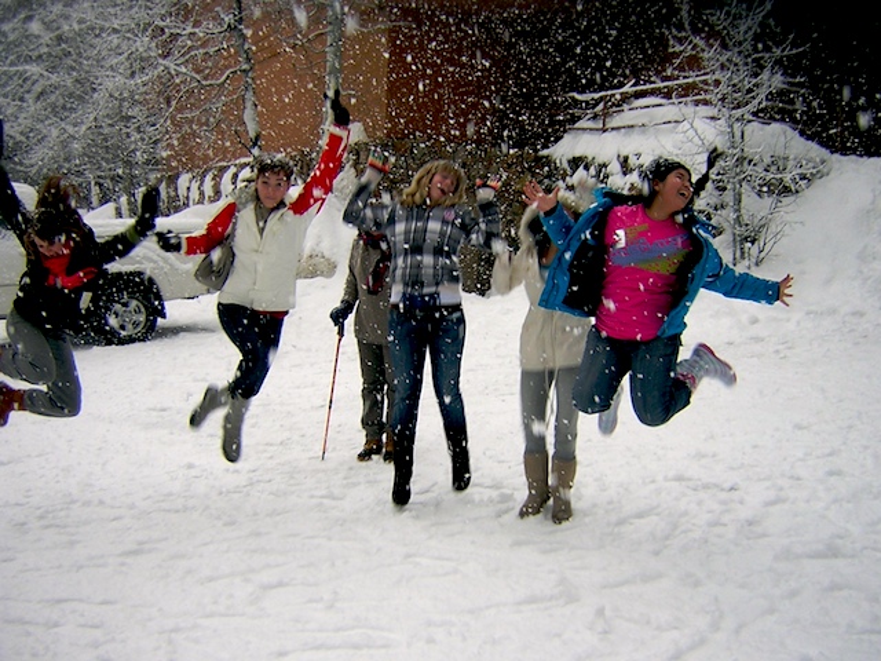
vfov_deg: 39.7
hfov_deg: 51.4
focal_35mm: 36
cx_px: 440
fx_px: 916
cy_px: 330
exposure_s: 1/114
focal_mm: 4.7
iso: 100
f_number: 2.6
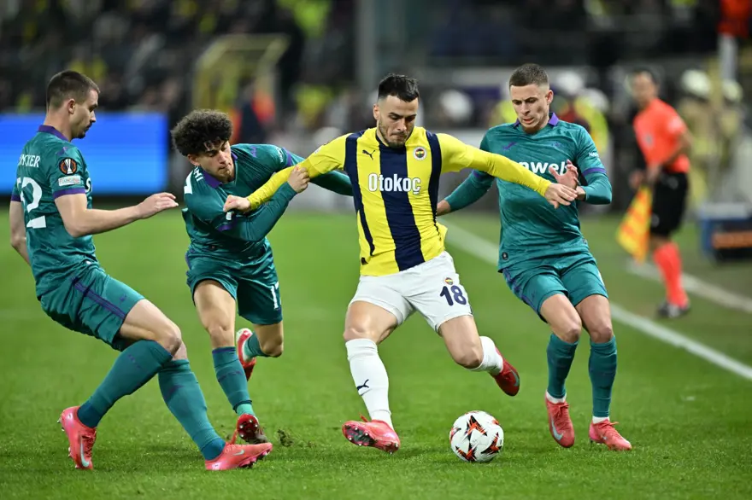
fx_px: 8352
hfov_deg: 5.2
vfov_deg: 3.4
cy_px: 250
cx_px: 376
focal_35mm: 400
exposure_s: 1/2000
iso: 2000
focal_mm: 400
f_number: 2.8
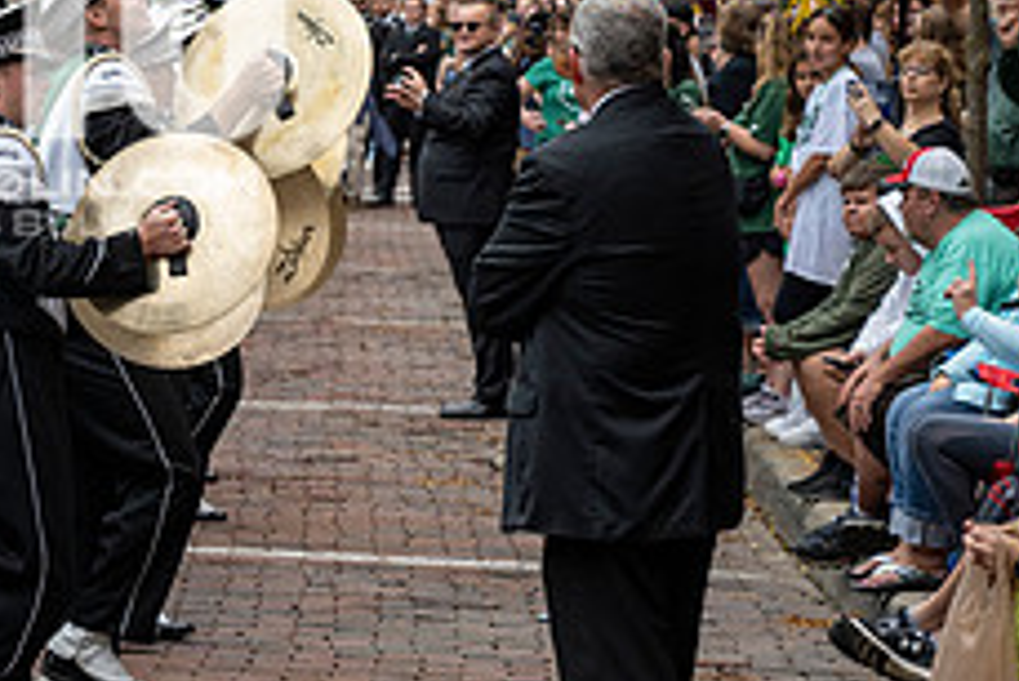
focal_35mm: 177
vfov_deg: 7.7
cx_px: -49
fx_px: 5013
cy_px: 24
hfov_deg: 11.5
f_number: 4
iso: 640
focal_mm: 70
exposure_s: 1/1600
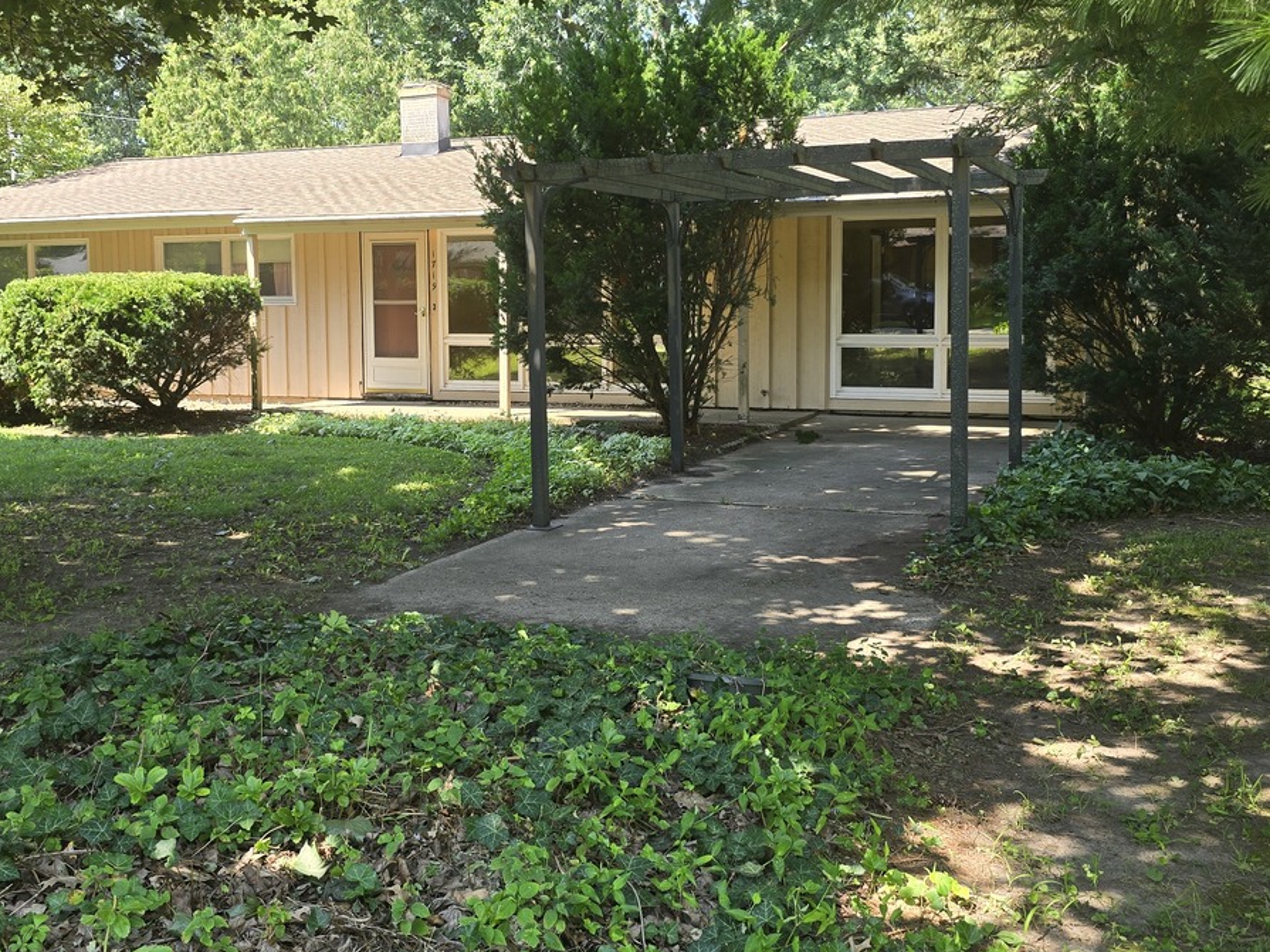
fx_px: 1357
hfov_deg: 50.1
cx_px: 580
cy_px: 377
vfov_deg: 38.5
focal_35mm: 37
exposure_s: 1/180
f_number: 1.7
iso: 25
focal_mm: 6.3
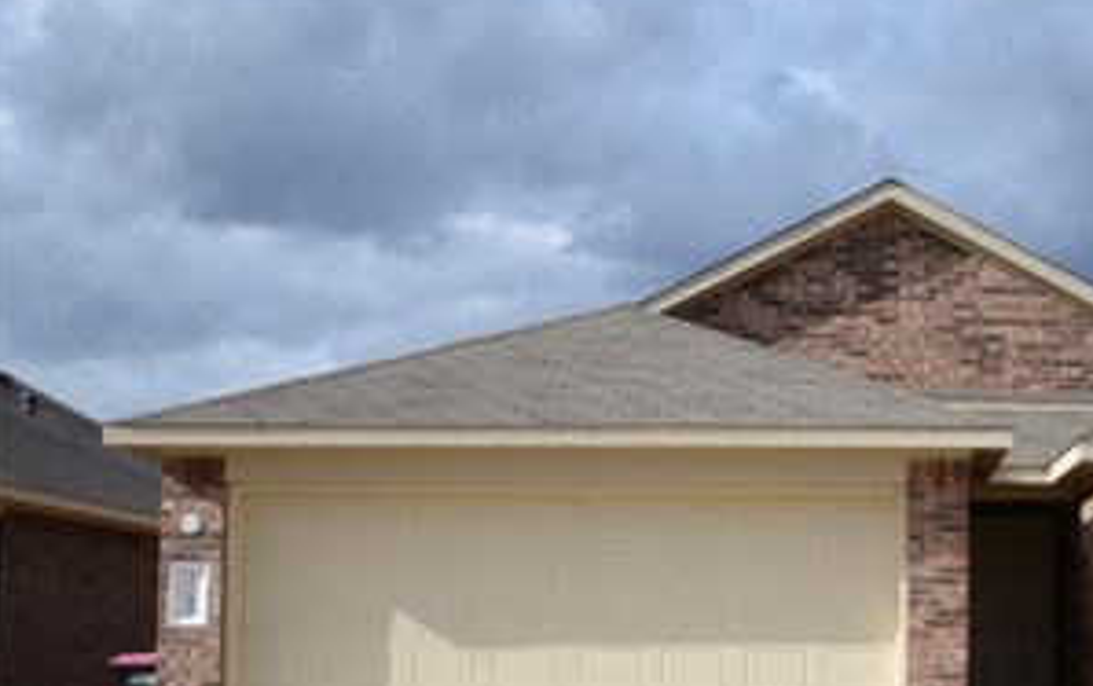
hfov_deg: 41.2
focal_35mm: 46
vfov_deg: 27.5
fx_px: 1372
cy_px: 556
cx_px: 902
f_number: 4
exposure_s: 1/2000
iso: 250
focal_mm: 18
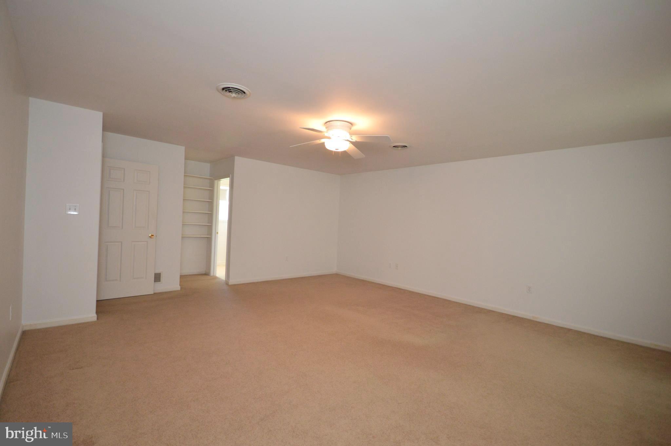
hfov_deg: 100.4
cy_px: 223
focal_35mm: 15
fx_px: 279
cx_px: 336
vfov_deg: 77.2
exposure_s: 1/60
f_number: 4
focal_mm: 10
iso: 900
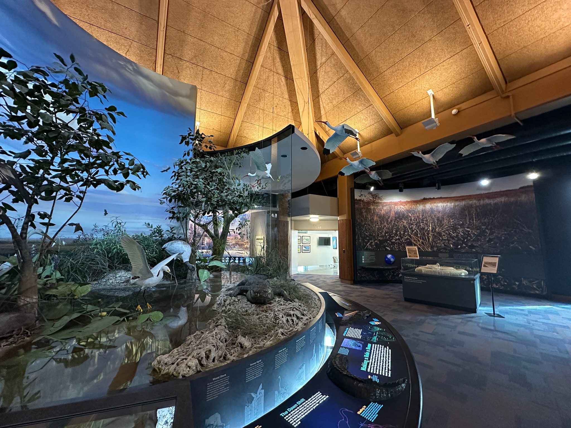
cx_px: 286
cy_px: 214
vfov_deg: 85.7
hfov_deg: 102.1
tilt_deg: +7.4
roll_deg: -0.4
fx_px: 231
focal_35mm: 14
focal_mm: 2.22
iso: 800
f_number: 2.2
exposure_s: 1/60
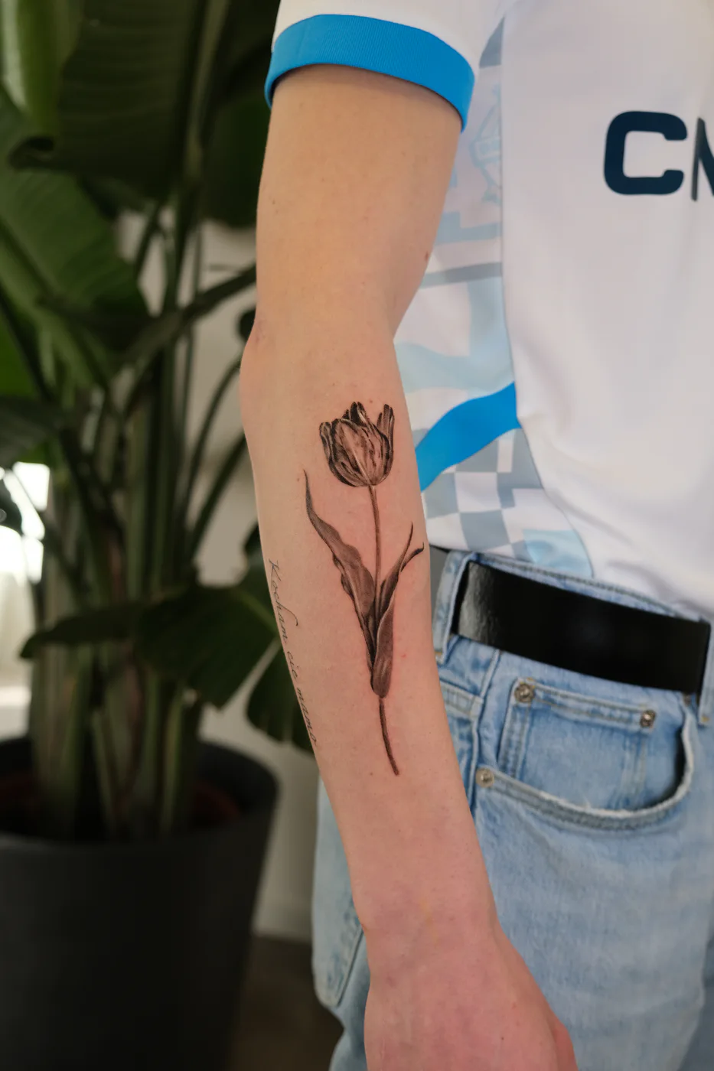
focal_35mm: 38
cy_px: 536
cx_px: 357
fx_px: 1131
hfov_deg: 35.0
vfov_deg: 50.7
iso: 320
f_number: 3.2
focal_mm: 25.4
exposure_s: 1/100
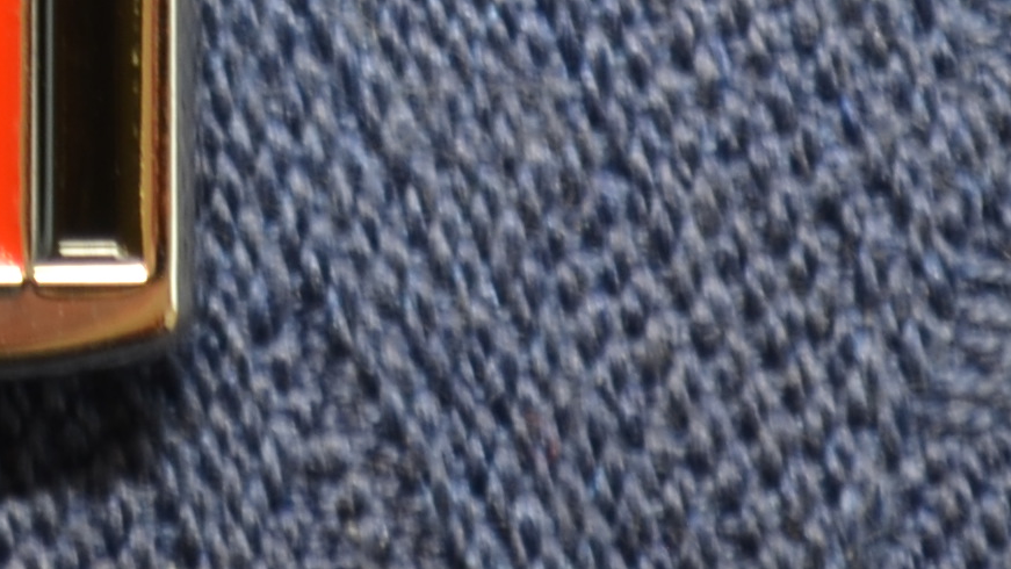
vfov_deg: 2.5
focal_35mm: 488
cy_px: -670
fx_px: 13081
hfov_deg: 4.4
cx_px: 175
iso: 100
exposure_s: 1.3
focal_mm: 55
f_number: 8
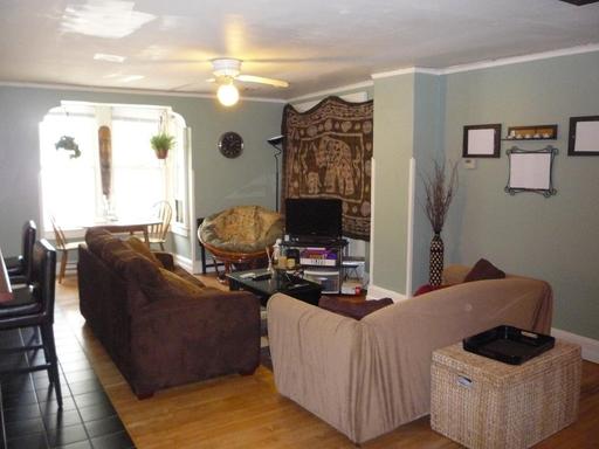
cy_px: 224
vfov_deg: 46.8
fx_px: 519
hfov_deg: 60.0
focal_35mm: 30
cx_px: 300
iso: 640
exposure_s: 1/30
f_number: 3.3
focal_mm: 5.2
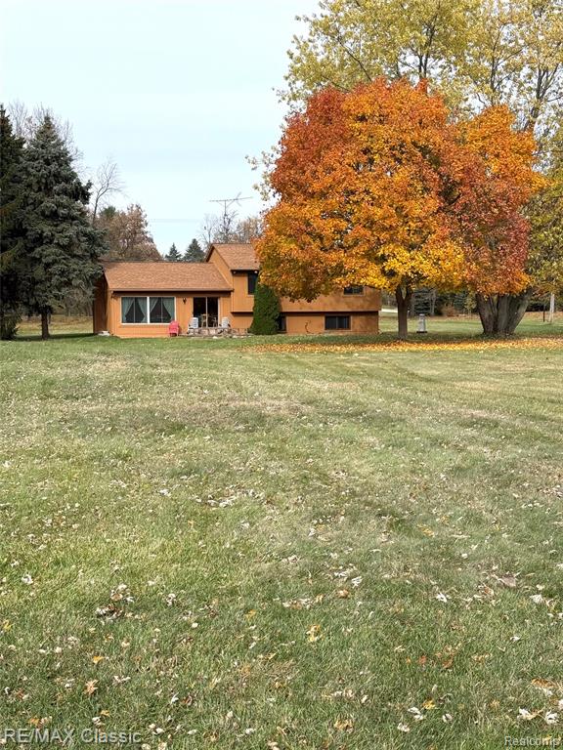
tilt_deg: -2.6
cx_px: 282
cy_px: 375
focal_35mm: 48
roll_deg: +0.4
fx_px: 1041
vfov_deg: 39.7
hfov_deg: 30.3
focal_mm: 6.76
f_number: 1.78
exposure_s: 1/2146
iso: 64
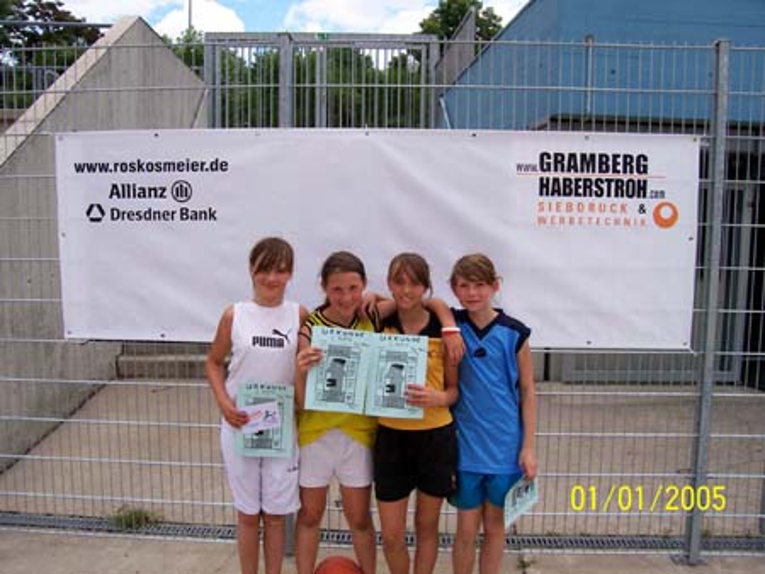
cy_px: 287
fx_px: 752
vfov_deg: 41.8
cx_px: 382
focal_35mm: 34
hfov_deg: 53.9
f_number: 5.1
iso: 80
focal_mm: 5.6
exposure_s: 1/387
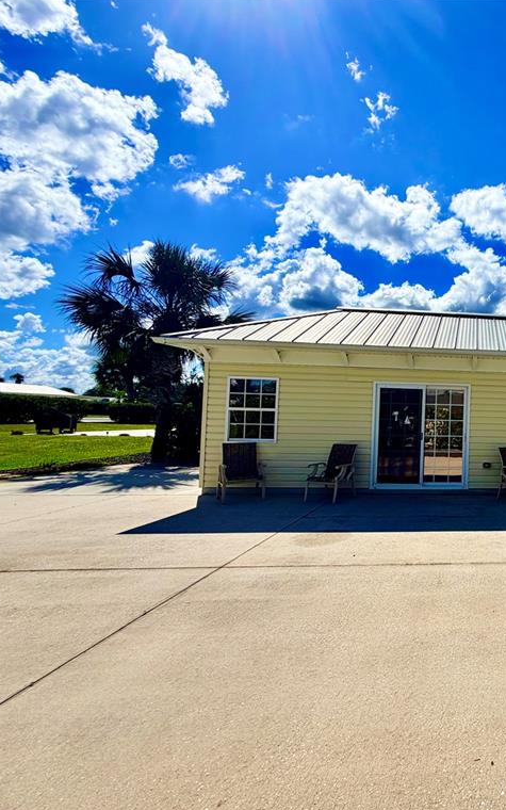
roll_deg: -0.9
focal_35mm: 20
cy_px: 404
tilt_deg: +1.8
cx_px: 528
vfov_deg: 85.1
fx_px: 441
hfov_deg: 47.2
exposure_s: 1/1961
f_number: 2.2
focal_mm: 2.22
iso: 20
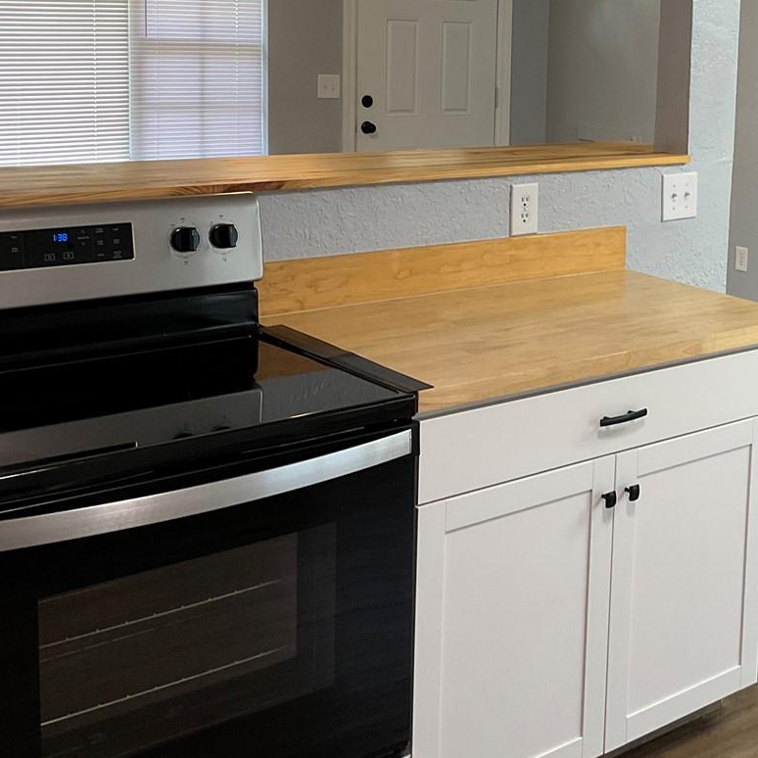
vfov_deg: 31.6
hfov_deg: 31.1
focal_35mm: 53
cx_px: 639
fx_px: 1313
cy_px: 191
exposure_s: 1/60
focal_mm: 3
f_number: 1.8
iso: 64
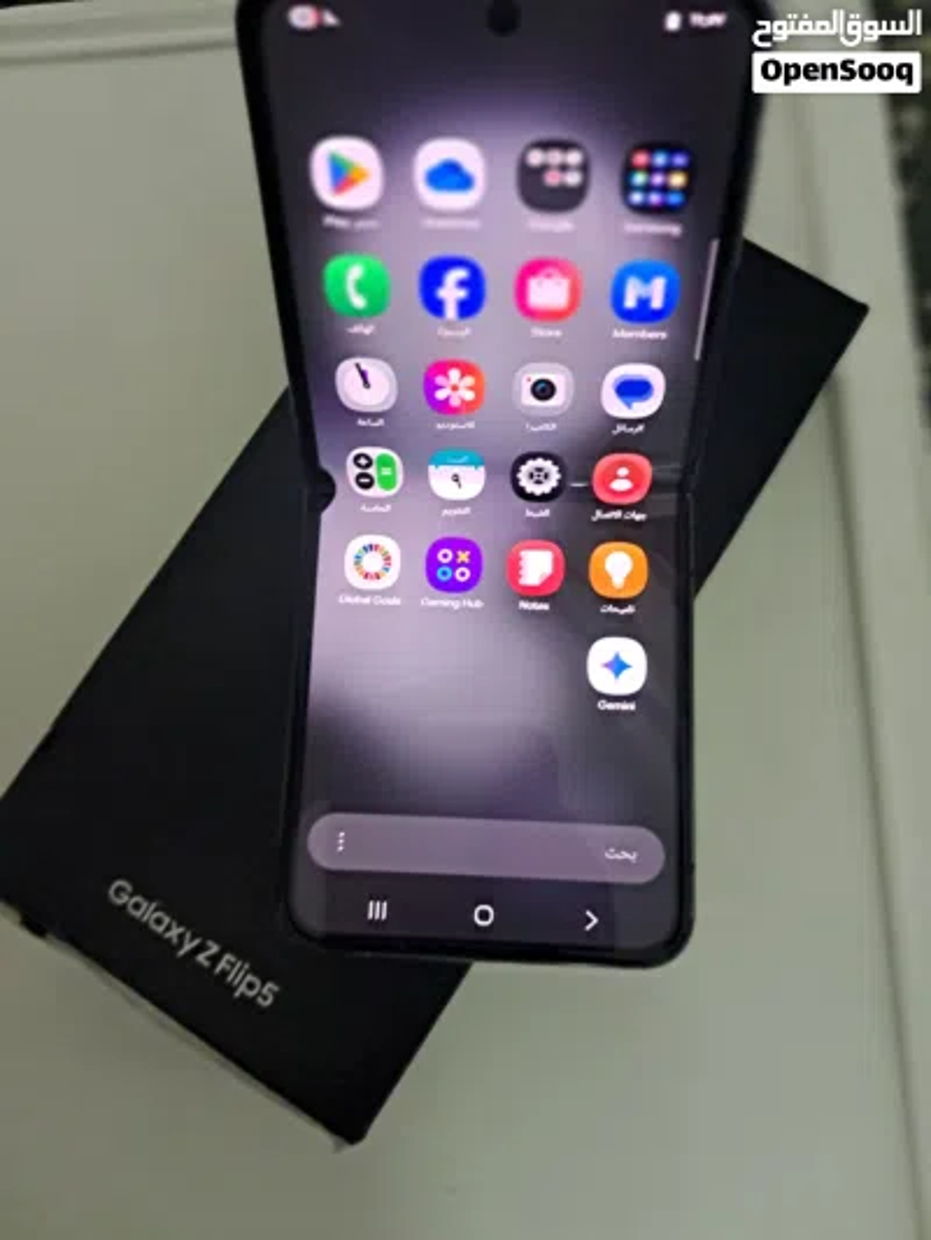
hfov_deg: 51.4
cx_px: 466
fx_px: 968
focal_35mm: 27
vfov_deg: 65.3
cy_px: 620
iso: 500
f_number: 1.8
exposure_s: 1/50
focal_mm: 4
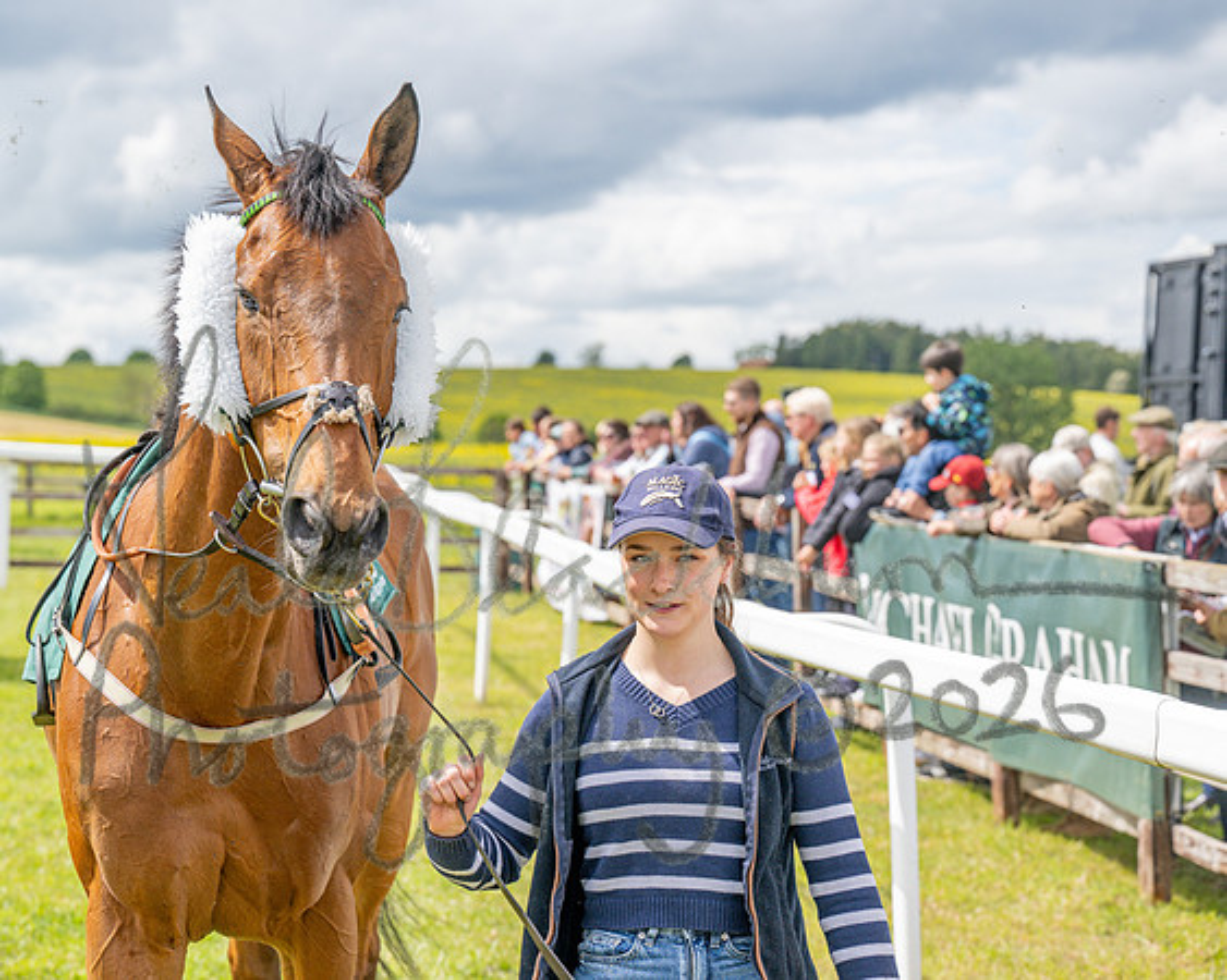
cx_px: 614
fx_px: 3025
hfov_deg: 22.9
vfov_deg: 18.4
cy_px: 490
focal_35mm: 83
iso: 400
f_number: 5
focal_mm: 74
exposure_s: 1/1600
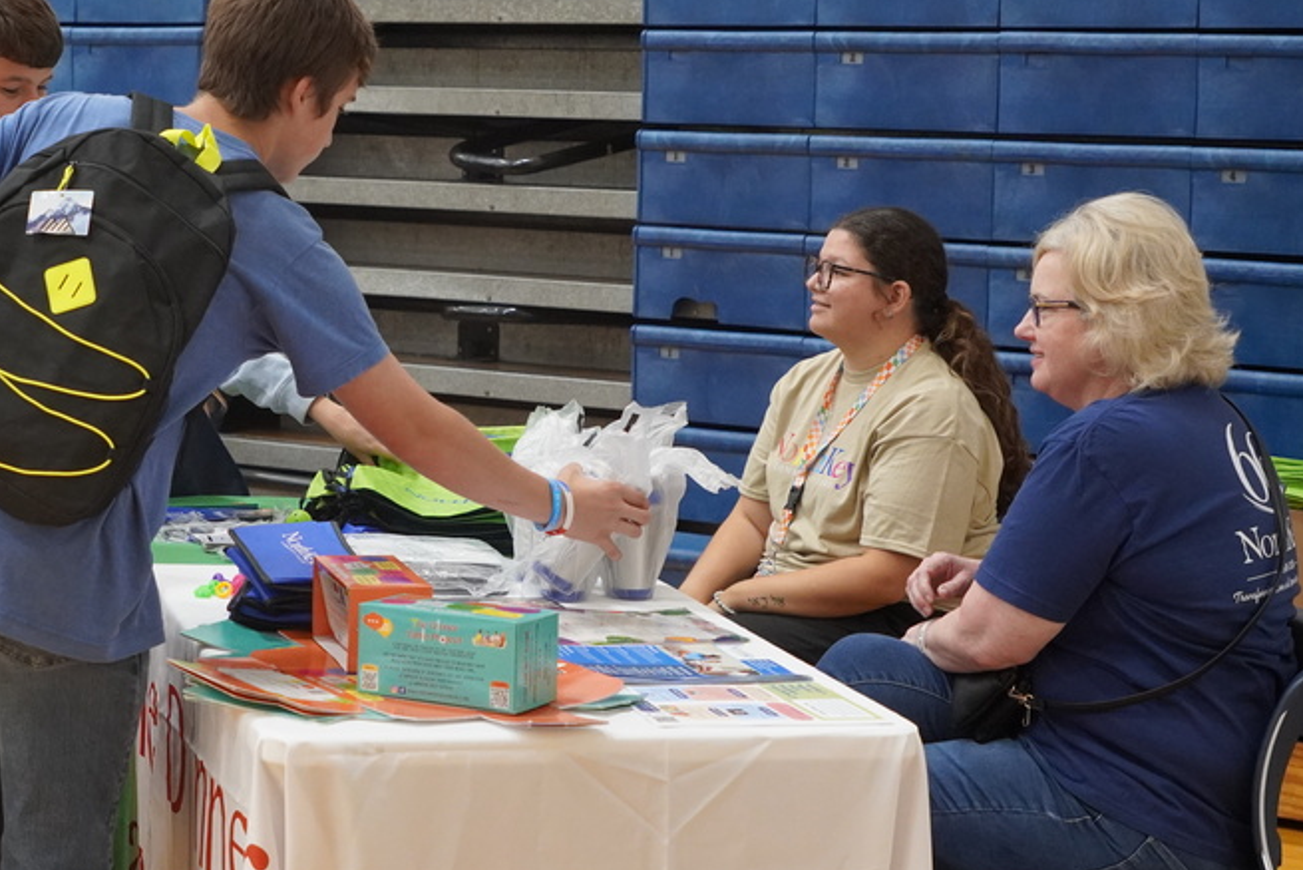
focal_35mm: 75
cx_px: 310
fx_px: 2715
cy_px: 365
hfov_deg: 26.6
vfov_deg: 18.2
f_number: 4
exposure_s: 1/160
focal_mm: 32
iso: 2000
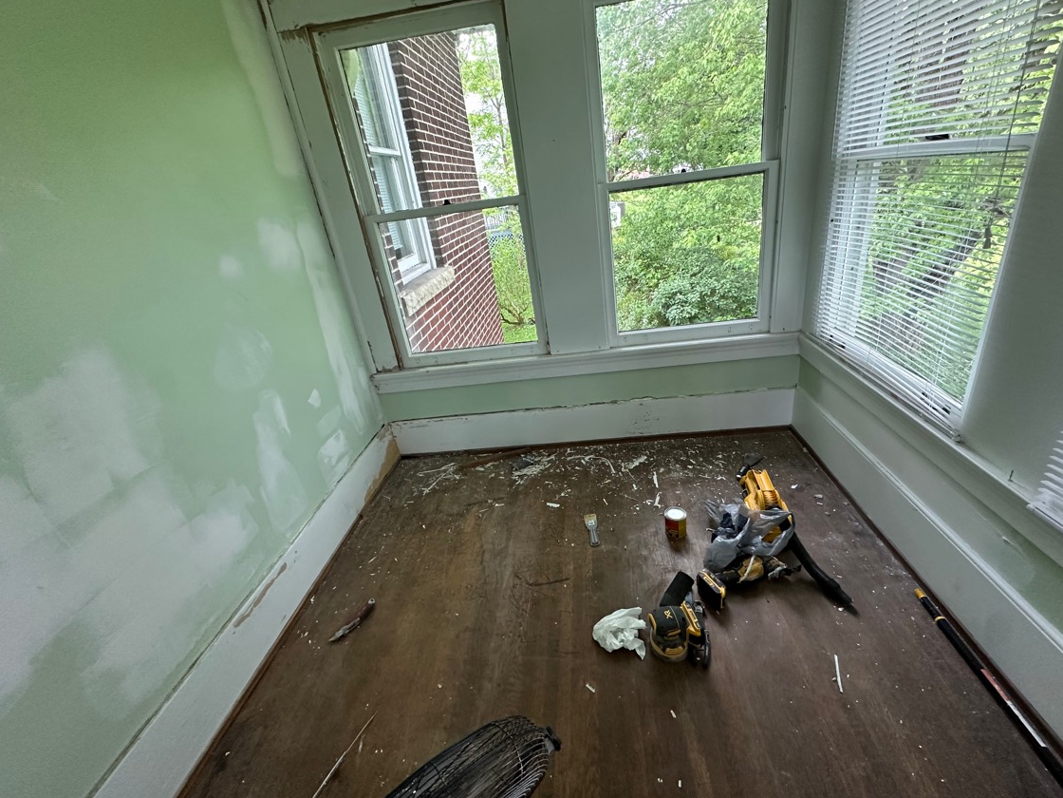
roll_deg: +8.0
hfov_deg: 98.1
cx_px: 552
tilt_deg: -21.7
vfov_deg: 81.7
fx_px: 461
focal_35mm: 15
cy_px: 375
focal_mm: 2.22
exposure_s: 1/99
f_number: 2.2
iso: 250
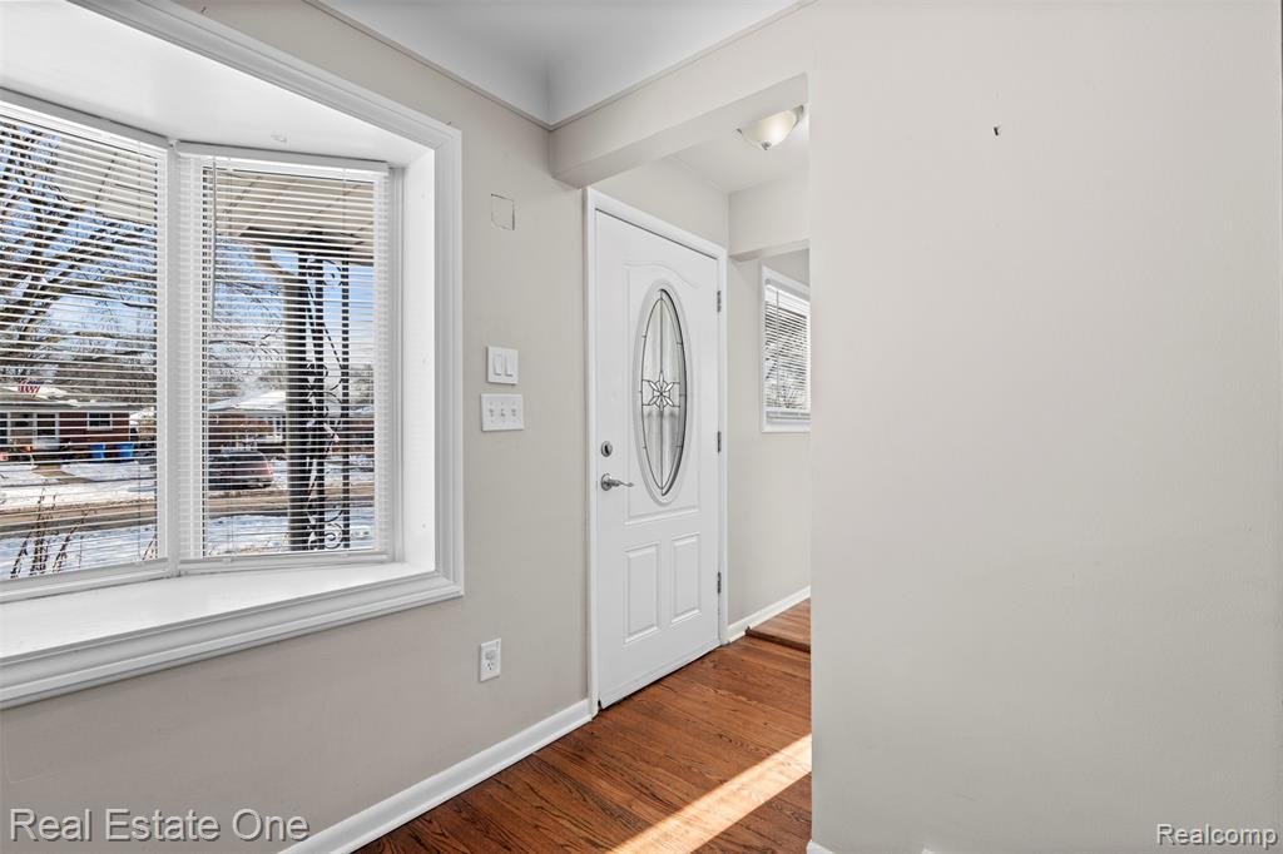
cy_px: 427
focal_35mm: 16
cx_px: 642
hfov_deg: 96.8
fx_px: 570
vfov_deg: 73.7
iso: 250
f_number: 9
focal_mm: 16
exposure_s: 1/13
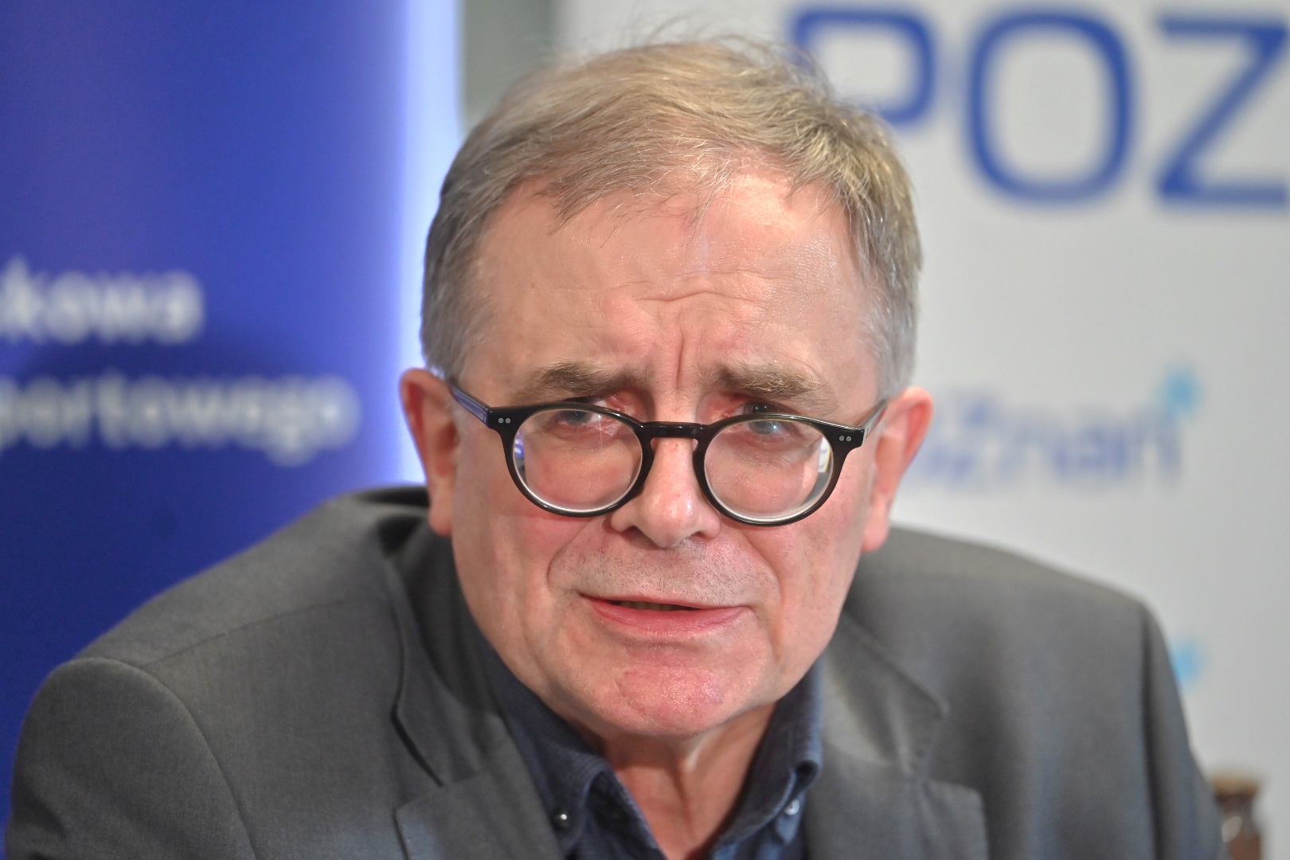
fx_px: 5554
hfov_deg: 13.2
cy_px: 430
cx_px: 645
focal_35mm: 155
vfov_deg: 8.9
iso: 2500
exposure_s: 1/323
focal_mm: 155
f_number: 2.8
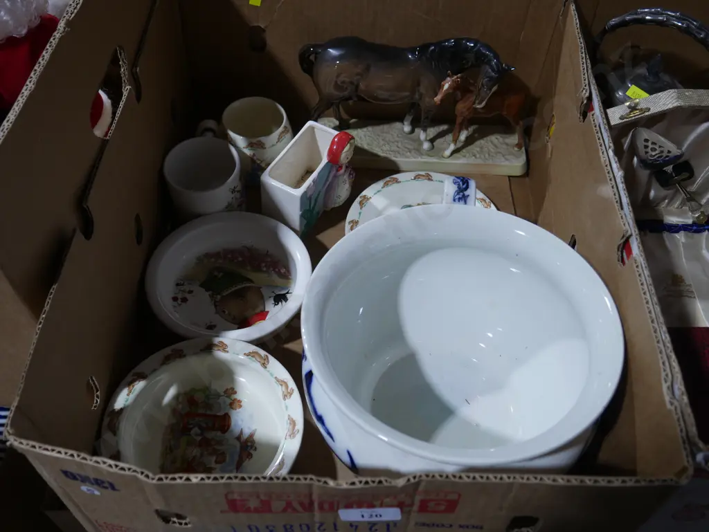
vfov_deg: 41.8
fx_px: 697
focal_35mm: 34
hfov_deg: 53.9
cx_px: 354
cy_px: 266
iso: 250
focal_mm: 17
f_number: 4
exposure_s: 1/60
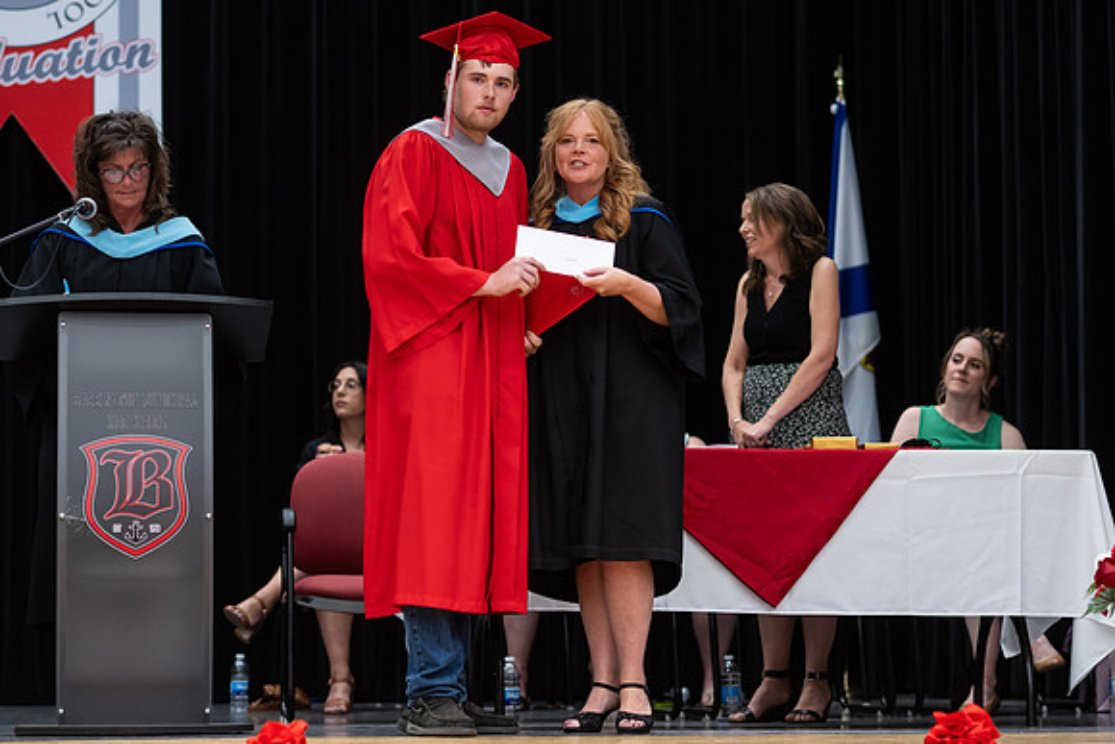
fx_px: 3396
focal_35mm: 110
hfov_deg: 18.6
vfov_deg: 12.5
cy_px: 355
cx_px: 565
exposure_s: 1/200
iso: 1000
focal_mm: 85
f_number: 2.8
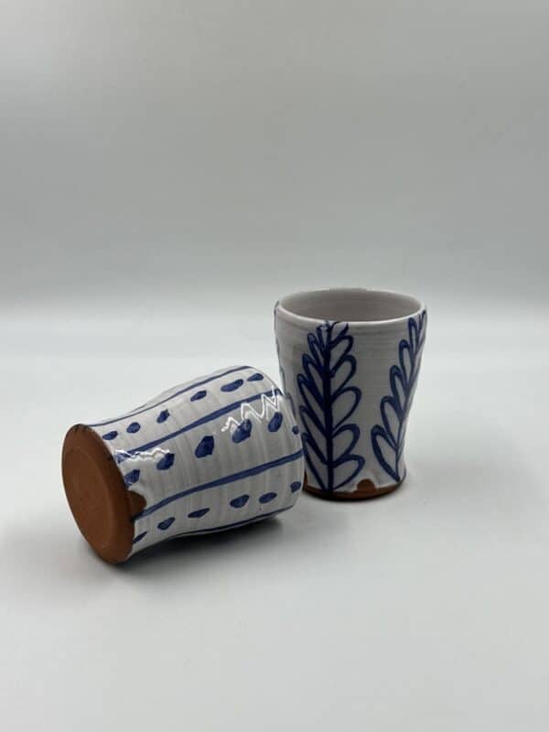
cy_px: 366
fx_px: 1015
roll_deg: -1.0
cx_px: 274
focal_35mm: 48
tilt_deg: -18.5
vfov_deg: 39.7
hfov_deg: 30.3
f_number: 1.78
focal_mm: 6.86
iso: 64
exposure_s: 1/541
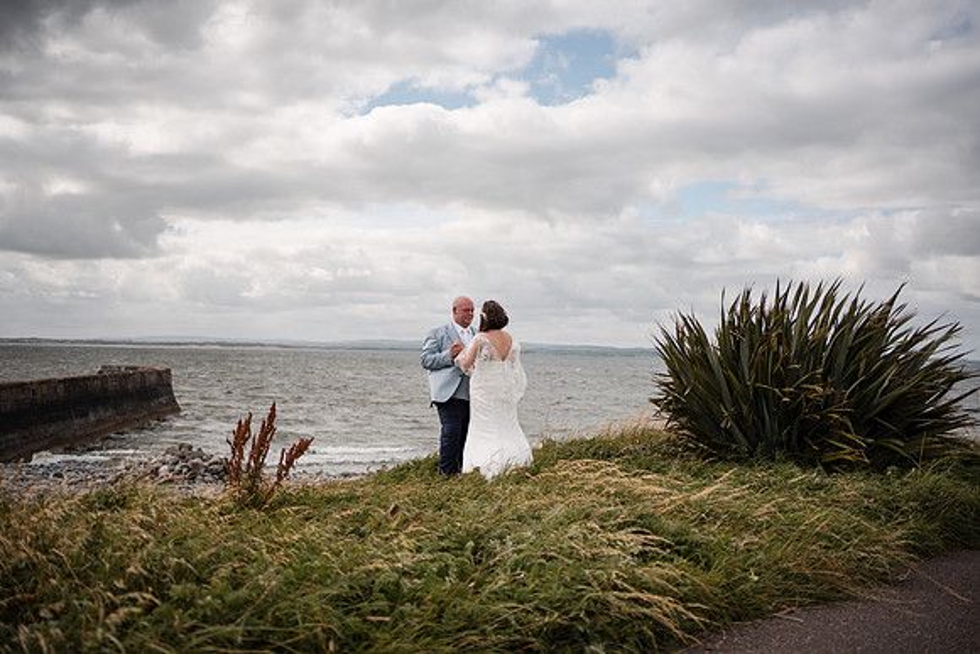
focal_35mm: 35
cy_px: 327
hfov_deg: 54.4
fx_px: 953
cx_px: 490
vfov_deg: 37.9
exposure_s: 1/8000
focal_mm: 35
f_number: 1.8
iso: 100
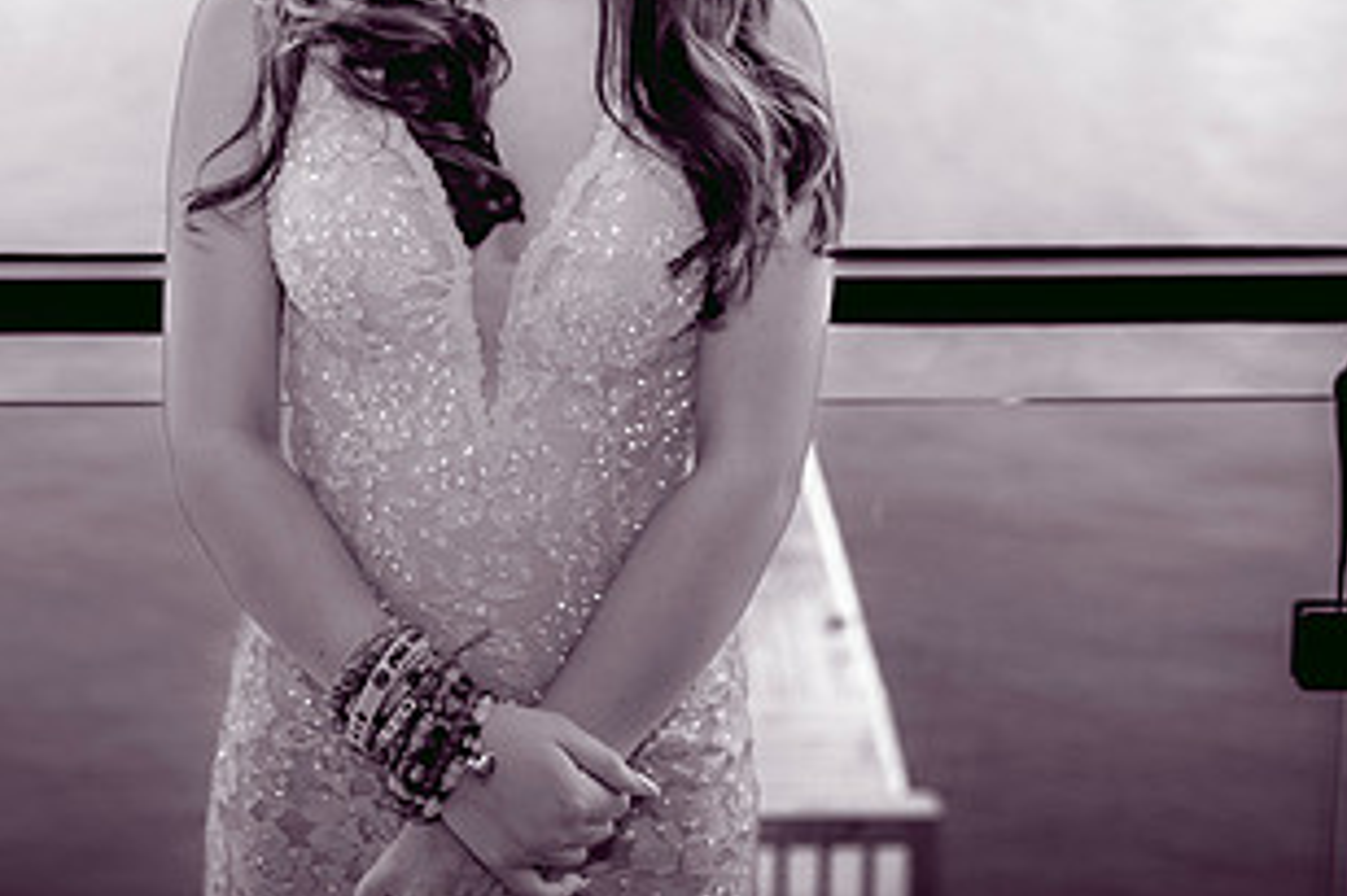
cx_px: 529
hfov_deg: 28.8
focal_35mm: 70
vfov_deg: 19.2
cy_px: 149
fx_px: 2618
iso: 125
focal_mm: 35
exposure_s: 1/200
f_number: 3.5
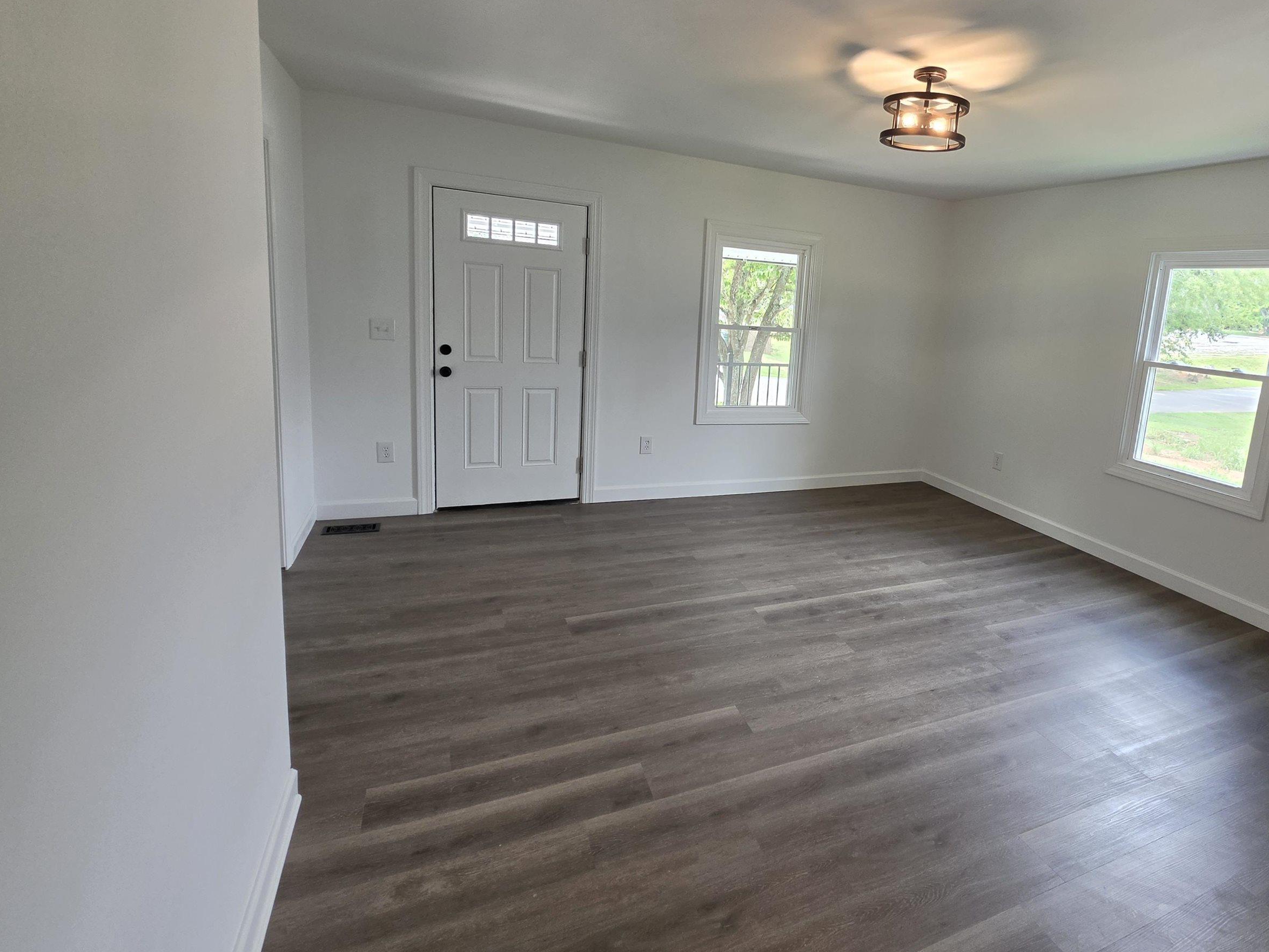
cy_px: 411
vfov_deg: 74.4
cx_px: 785
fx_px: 623
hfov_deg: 89.4
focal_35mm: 17
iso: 80
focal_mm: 2.2
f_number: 1.9
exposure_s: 1/120
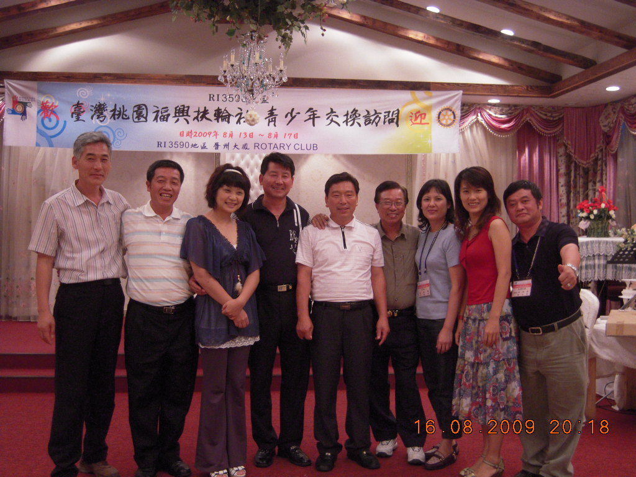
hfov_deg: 45.8
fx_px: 753
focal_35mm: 41
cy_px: 238
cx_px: 318
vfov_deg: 35.1
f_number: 3.2
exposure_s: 1/30
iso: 400
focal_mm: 7.3
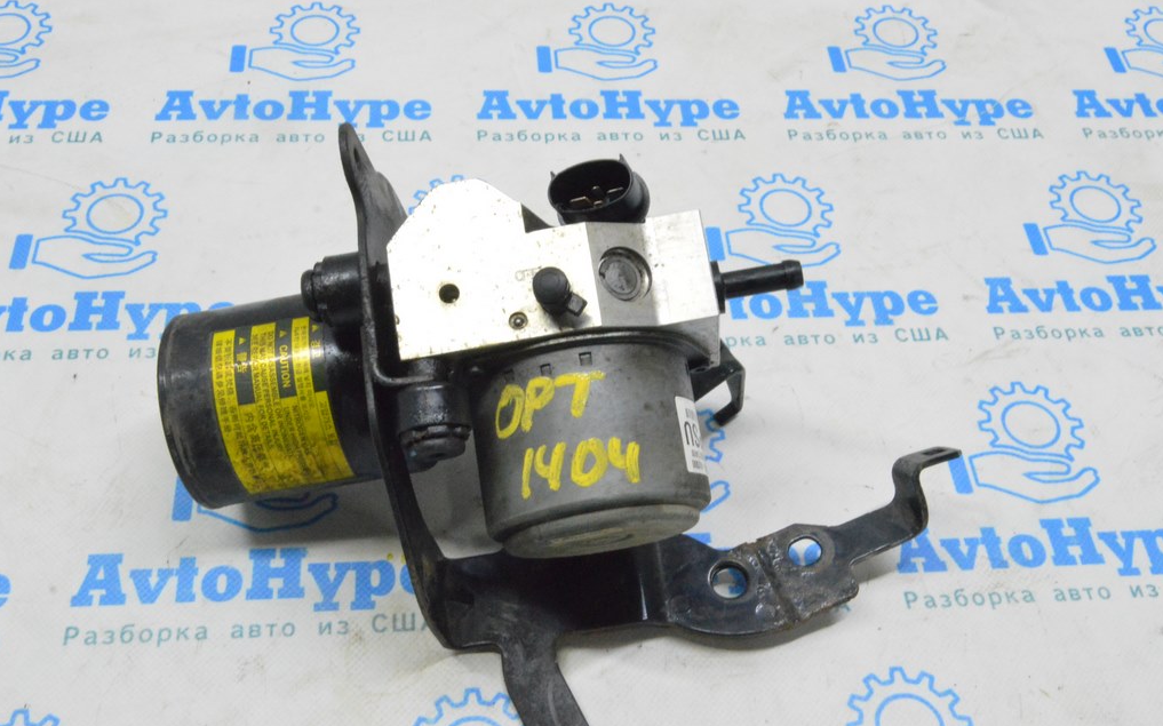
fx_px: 1267
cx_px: 582
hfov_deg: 49.3
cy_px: 350
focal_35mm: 40
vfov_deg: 32.0
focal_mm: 26
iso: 6400
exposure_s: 1/20
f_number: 20
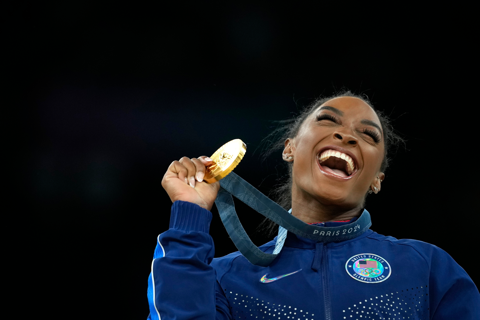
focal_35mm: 450
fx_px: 6000
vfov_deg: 3.1
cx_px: 240
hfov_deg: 4.6
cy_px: 160
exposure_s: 1/2000
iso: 2000
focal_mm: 300
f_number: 2.8
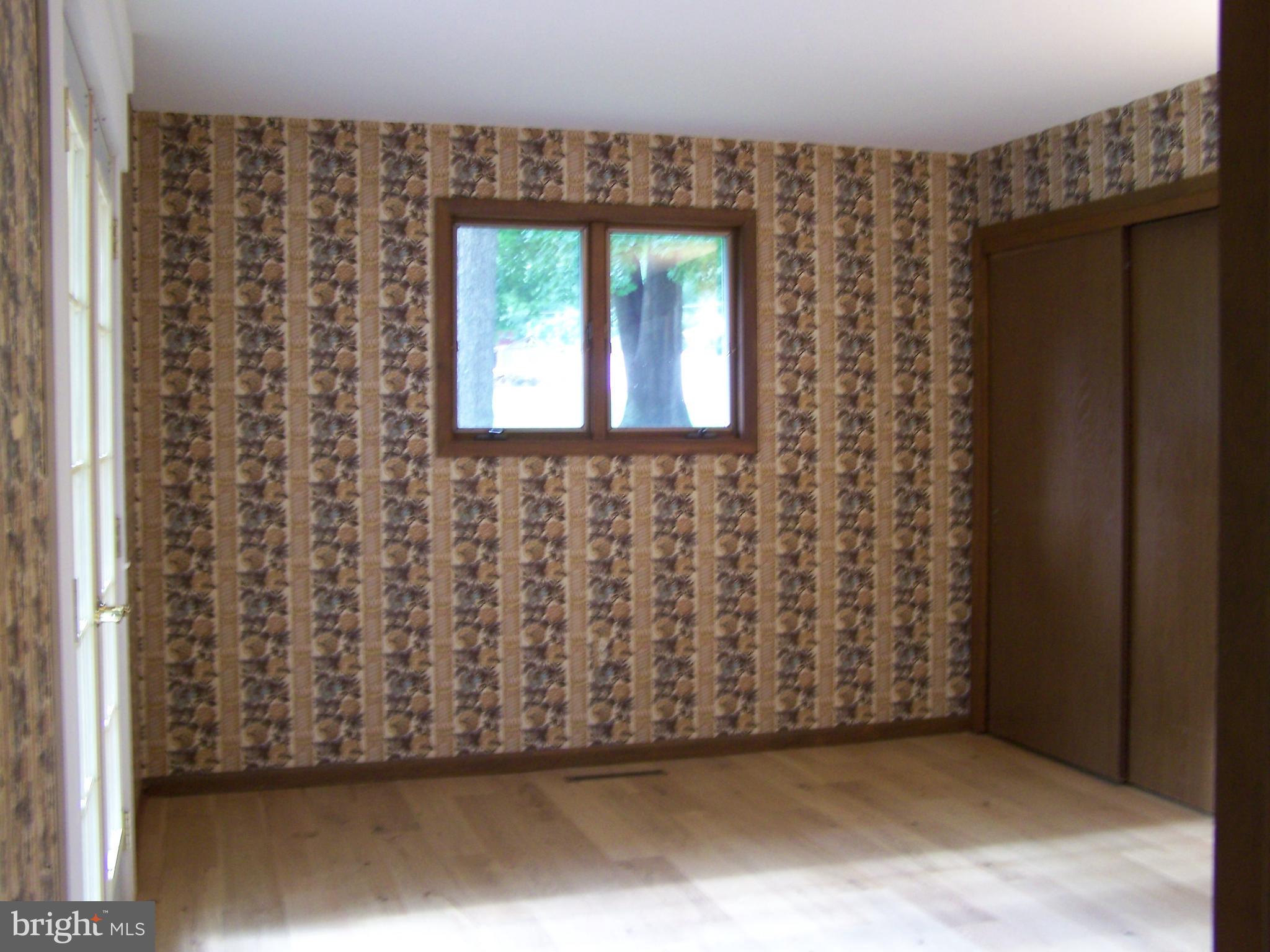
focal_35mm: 38
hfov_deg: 49.0
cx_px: 635
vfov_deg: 37.7
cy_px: 476
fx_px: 1394
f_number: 2.8
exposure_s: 1/8
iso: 160
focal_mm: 6.3
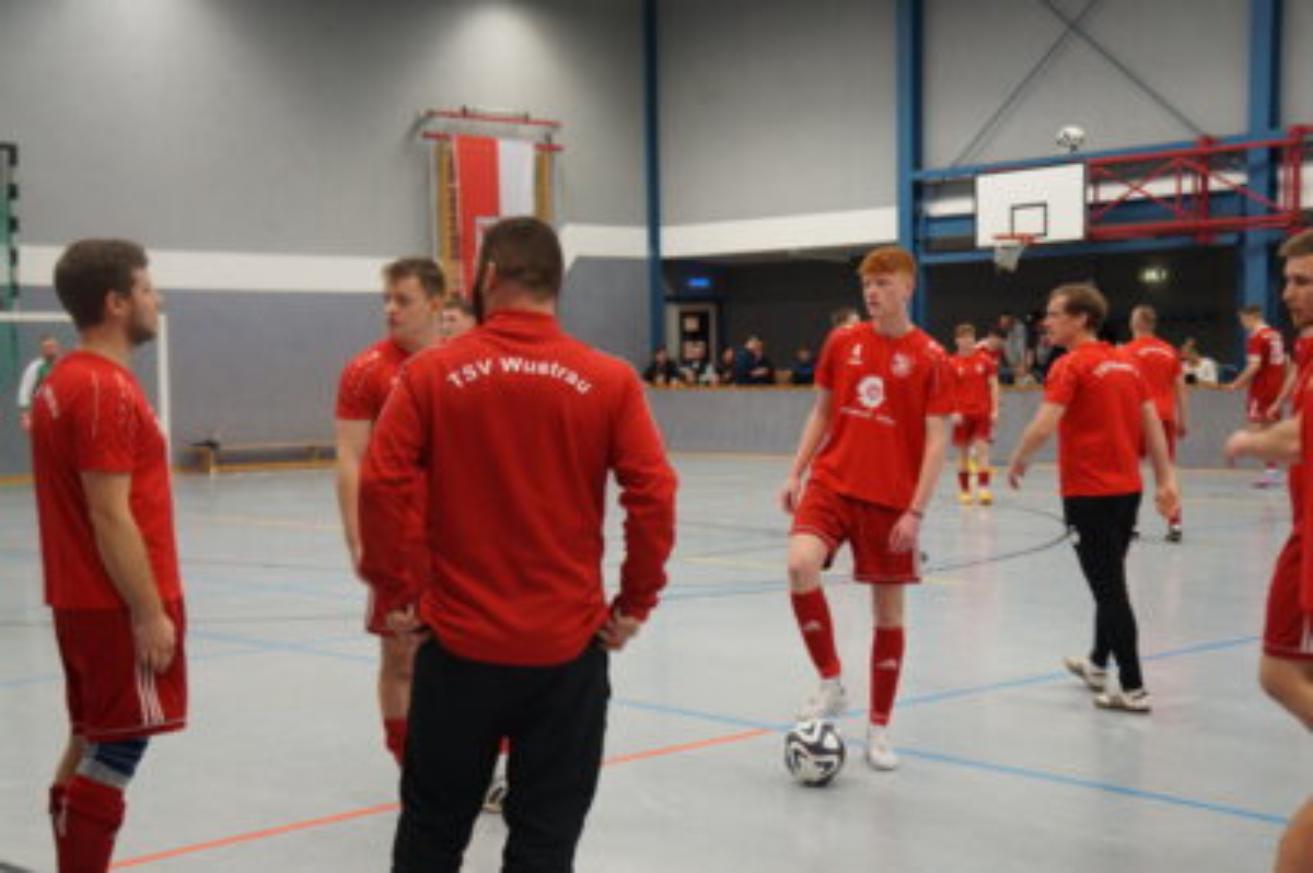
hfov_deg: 36.9
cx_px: 656
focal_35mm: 54
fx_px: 1968
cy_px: 436
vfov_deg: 25.0
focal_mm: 36
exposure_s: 1/60
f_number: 4.5
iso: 800
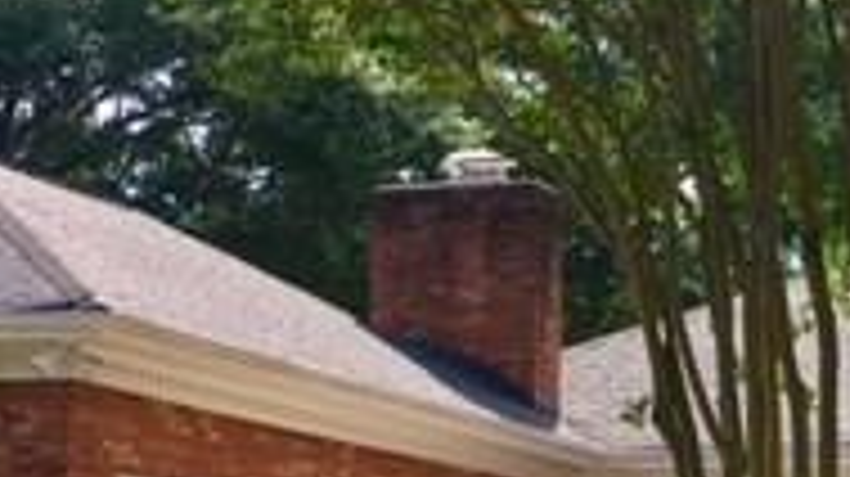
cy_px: 441
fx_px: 2410
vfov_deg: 11.2
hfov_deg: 19.7
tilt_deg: +6.4
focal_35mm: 107
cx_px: 715
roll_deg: -0.4
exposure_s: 1/351
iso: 25
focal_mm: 4.15
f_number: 2.2
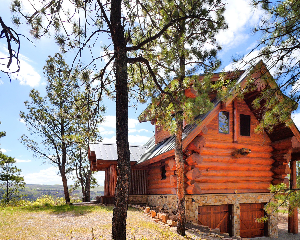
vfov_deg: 65.5
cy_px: 124
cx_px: 160
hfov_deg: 77.5
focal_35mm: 21
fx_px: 186
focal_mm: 9
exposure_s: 1/800
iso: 800
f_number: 4.5
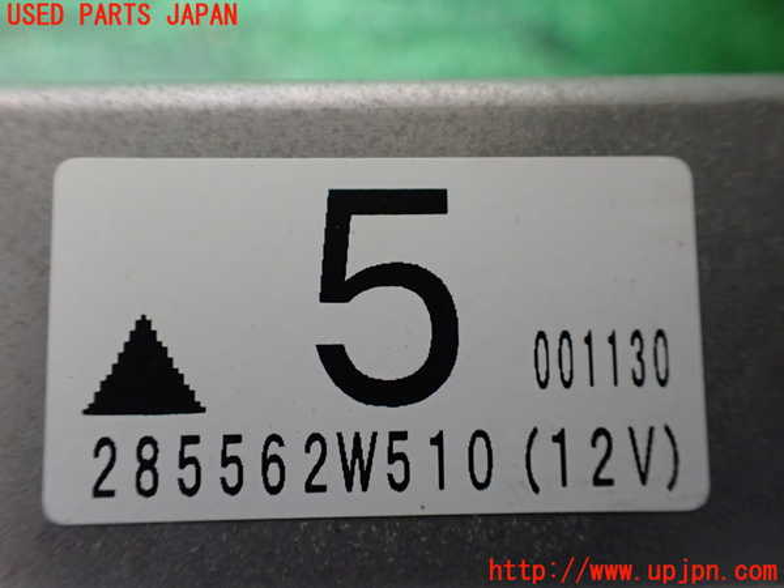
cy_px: 294
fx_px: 679
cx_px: 392
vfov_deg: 46.8
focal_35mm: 30
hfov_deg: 60.0
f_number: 2.3
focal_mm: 5.4
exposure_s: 1/125
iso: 800
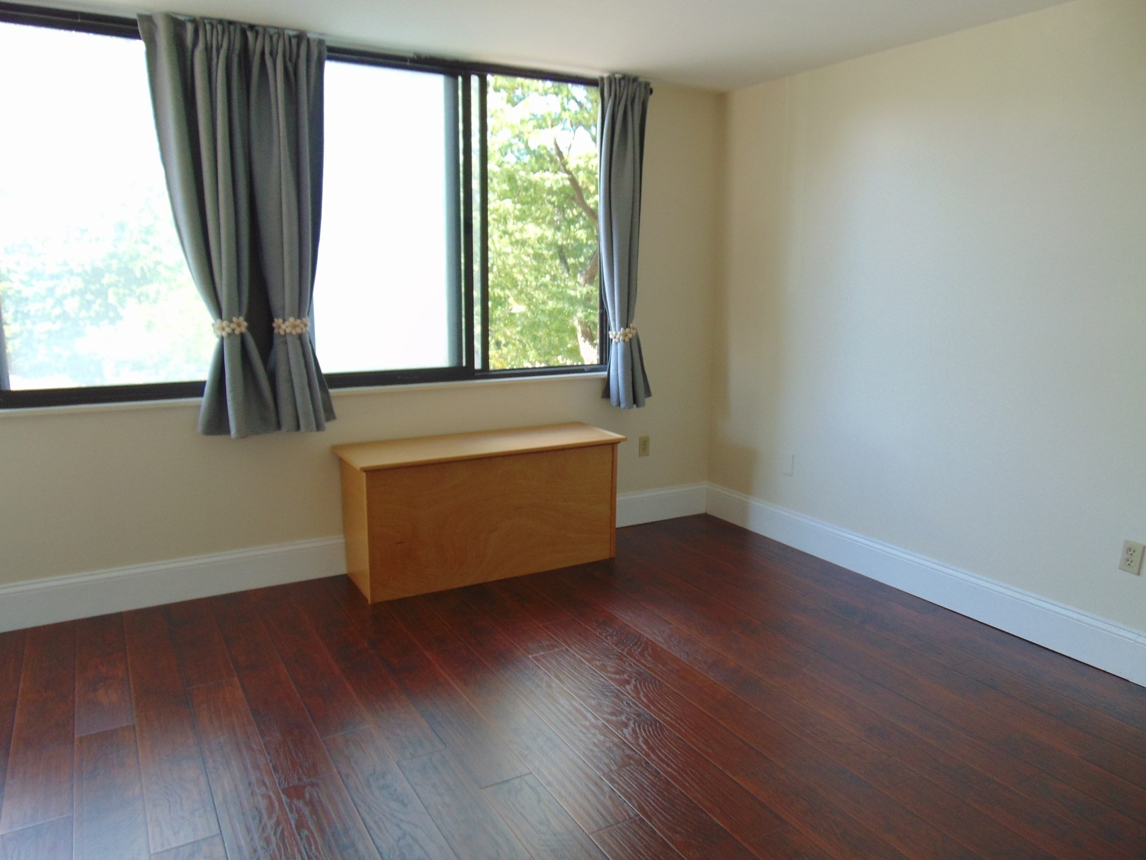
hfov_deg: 69.4
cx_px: 573
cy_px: 430
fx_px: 828
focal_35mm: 25
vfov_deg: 54.9
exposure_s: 1/30
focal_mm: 4.5
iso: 80
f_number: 3
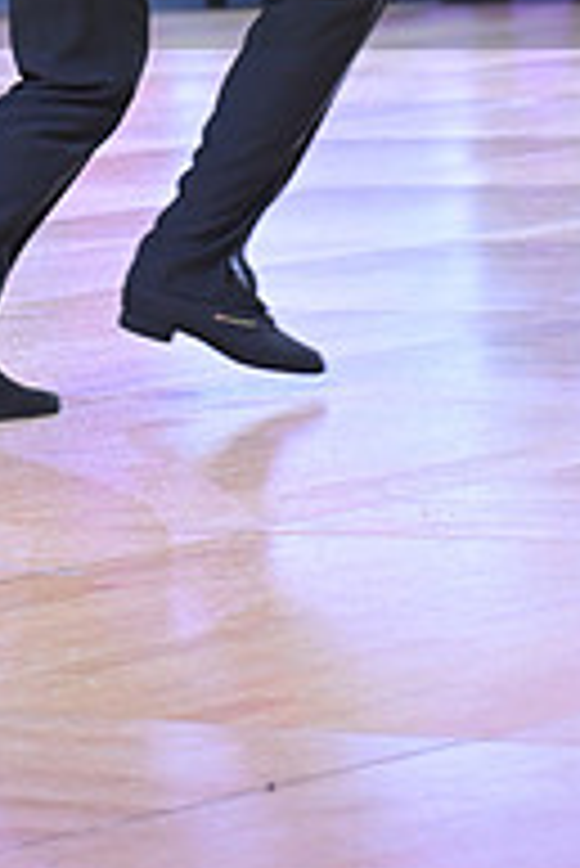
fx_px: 6899
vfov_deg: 7.2
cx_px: 569
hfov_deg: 4.8
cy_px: -99
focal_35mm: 286
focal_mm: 95
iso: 2000
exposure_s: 1/250
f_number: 4
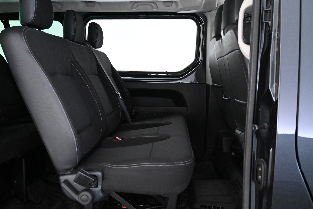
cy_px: 104
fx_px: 300
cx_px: 156
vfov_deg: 38.4
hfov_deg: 55.1
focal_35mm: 34
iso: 6400
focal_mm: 23
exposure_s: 1/40
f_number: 4.2
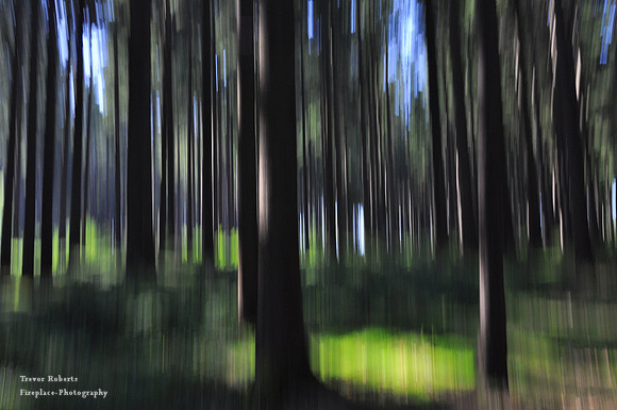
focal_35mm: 39
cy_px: 205
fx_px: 667
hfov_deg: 49.6
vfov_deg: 34.1
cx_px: 308
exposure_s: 1/25
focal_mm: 26
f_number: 11
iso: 640
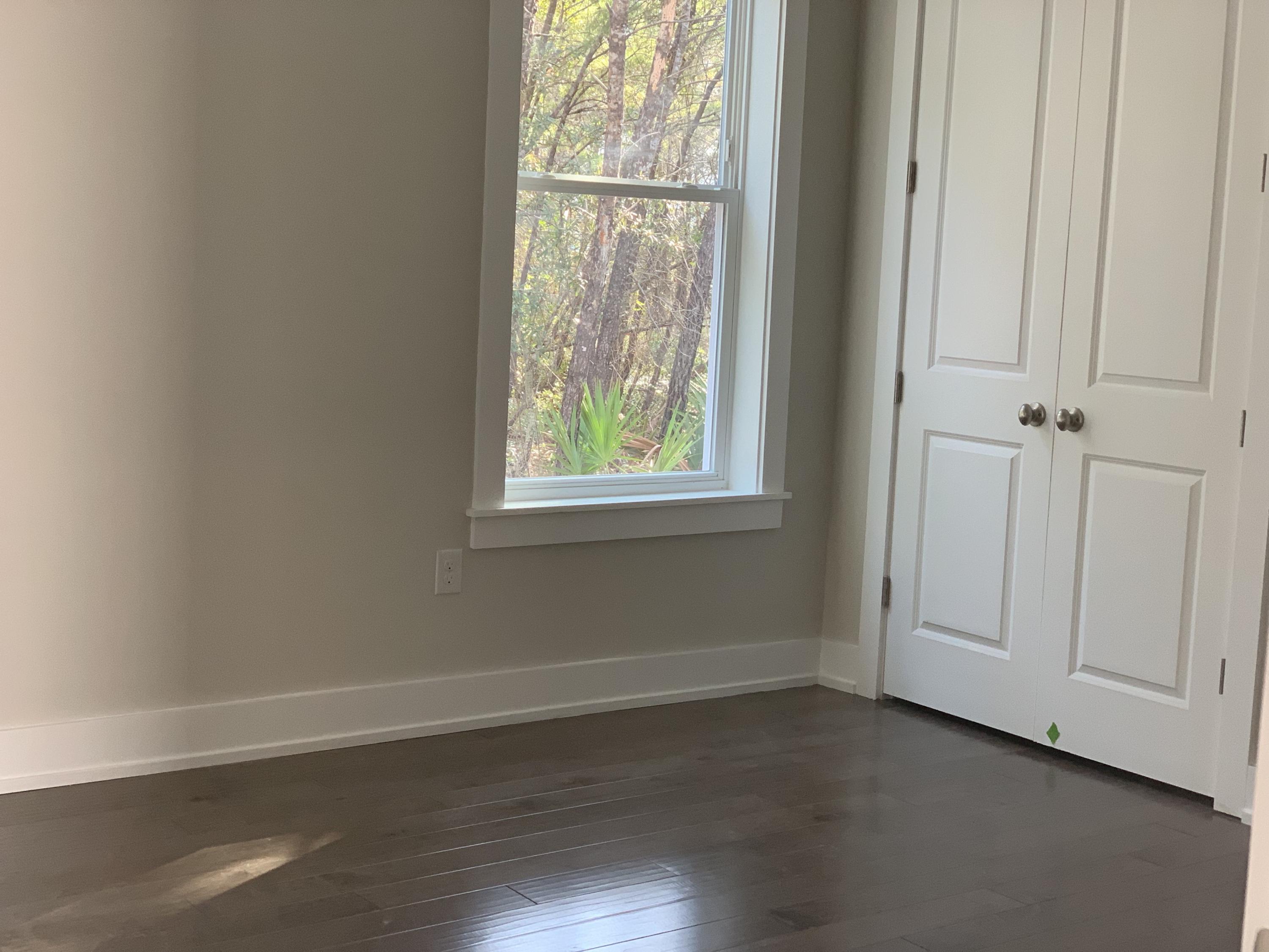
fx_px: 1906
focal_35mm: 52
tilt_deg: -5.5
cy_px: 476
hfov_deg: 36.8
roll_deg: -1.3
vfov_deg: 28.0
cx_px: 634
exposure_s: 1/86
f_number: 2.4
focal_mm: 6
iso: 125
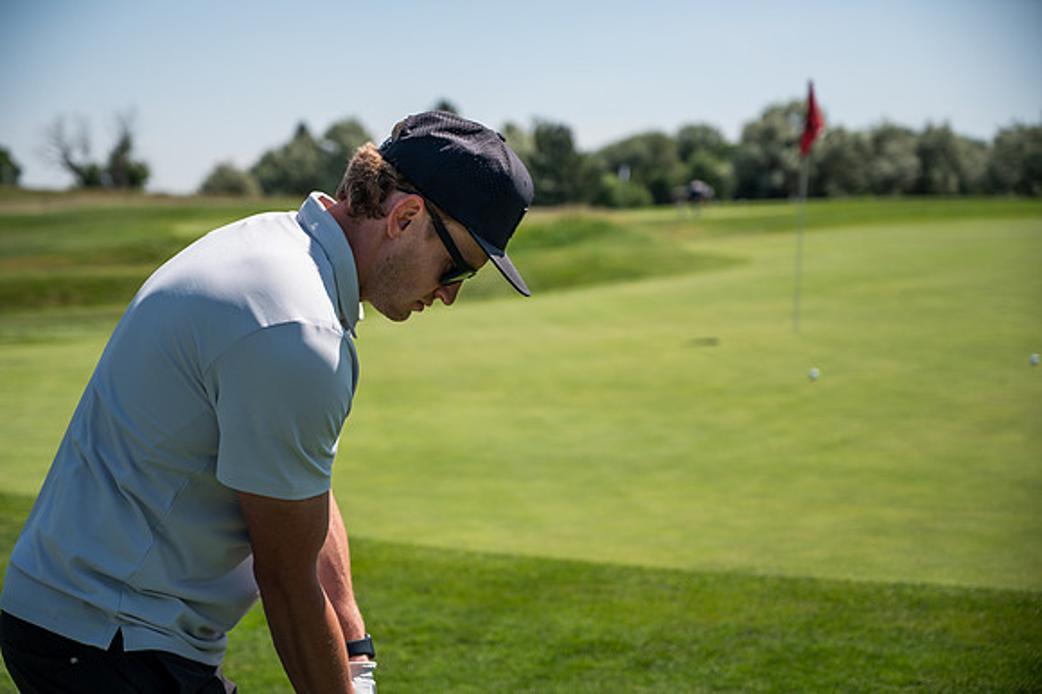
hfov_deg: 28.9
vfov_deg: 19.4
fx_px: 2025
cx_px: 521
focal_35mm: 70
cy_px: 347
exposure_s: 1/1250
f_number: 4
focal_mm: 70
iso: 160
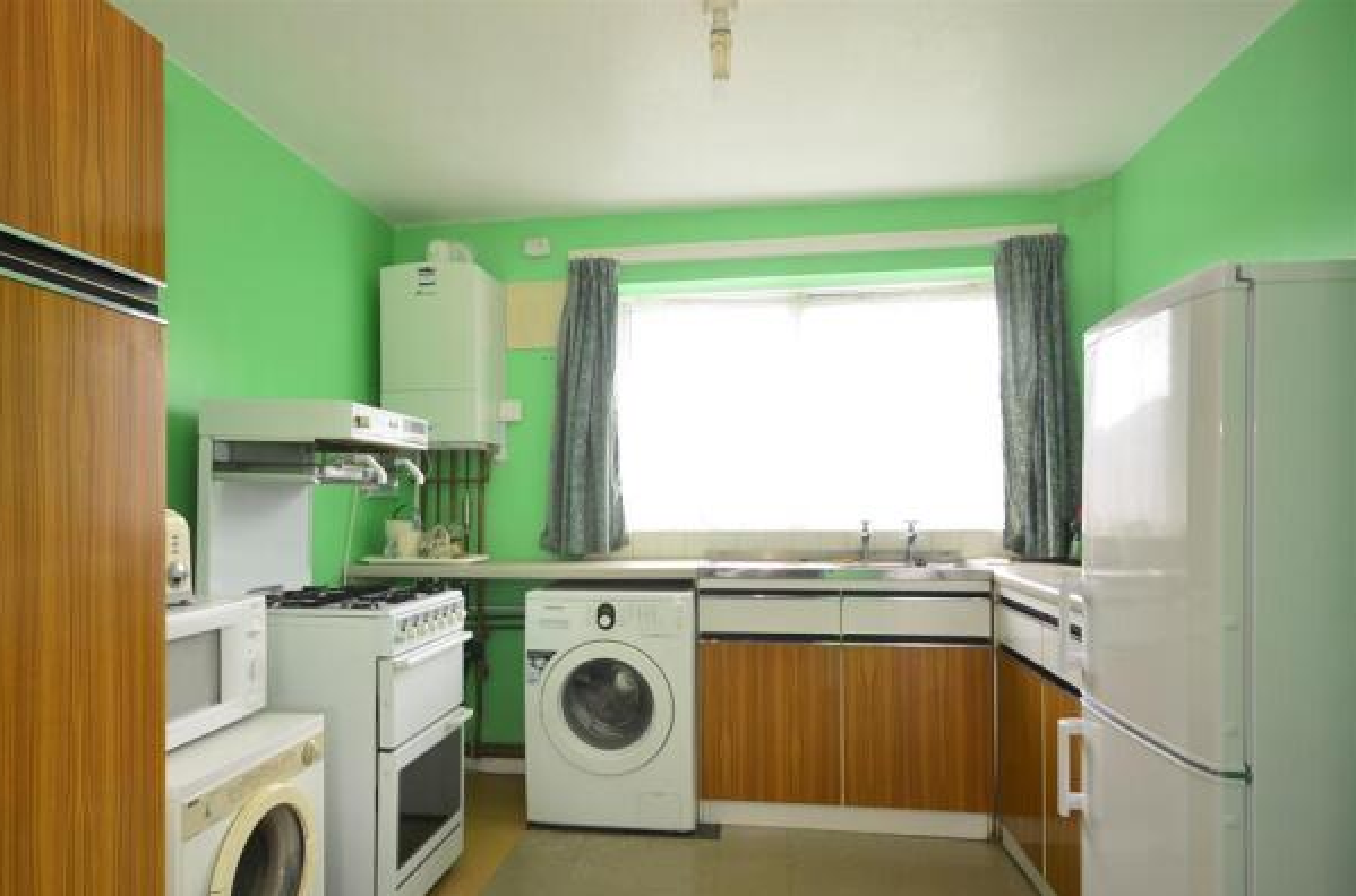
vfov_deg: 54.8
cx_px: 623
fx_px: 864
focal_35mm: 23
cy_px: 489
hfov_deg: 76.1
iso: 200
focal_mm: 14
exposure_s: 1/10
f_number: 4.8
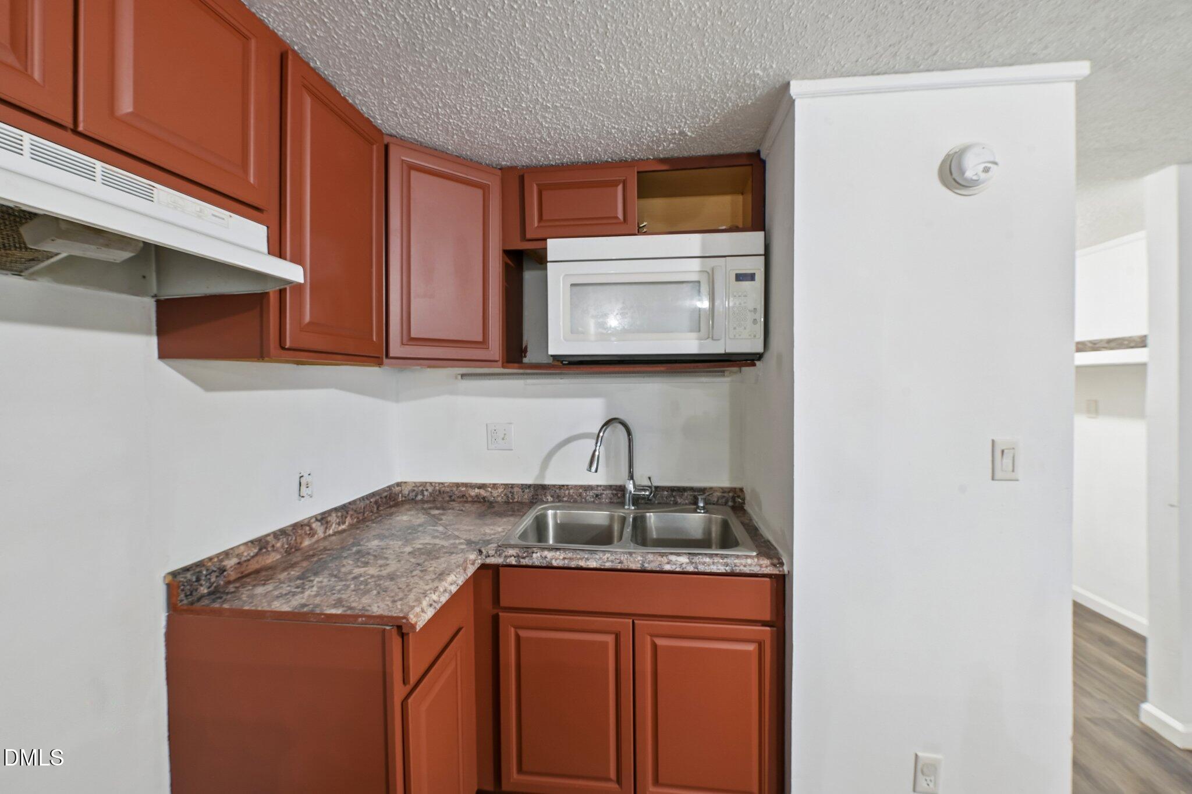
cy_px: 397
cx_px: 596
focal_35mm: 14
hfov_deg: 104.3
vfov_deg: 81.2
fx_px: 463
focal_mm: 14
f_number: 9
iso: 200
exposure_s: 1.6
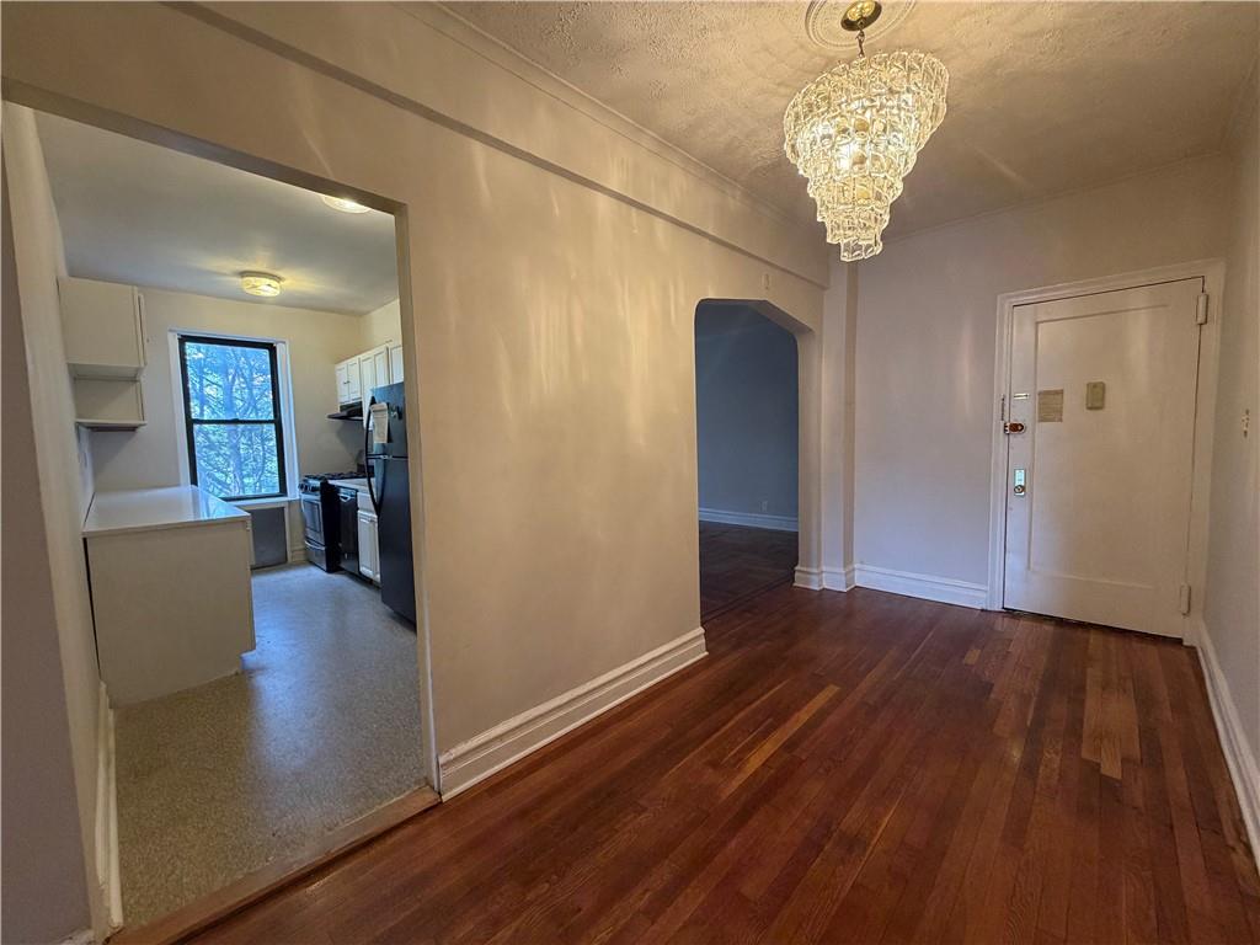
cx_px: 630
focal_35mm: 14
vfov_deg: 85.7
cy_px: 472
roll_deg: +1.6
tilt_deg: -3.9
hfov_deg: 102.1
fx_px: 510
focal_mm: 2.22
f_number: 2.2
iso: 250
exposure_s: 1/60
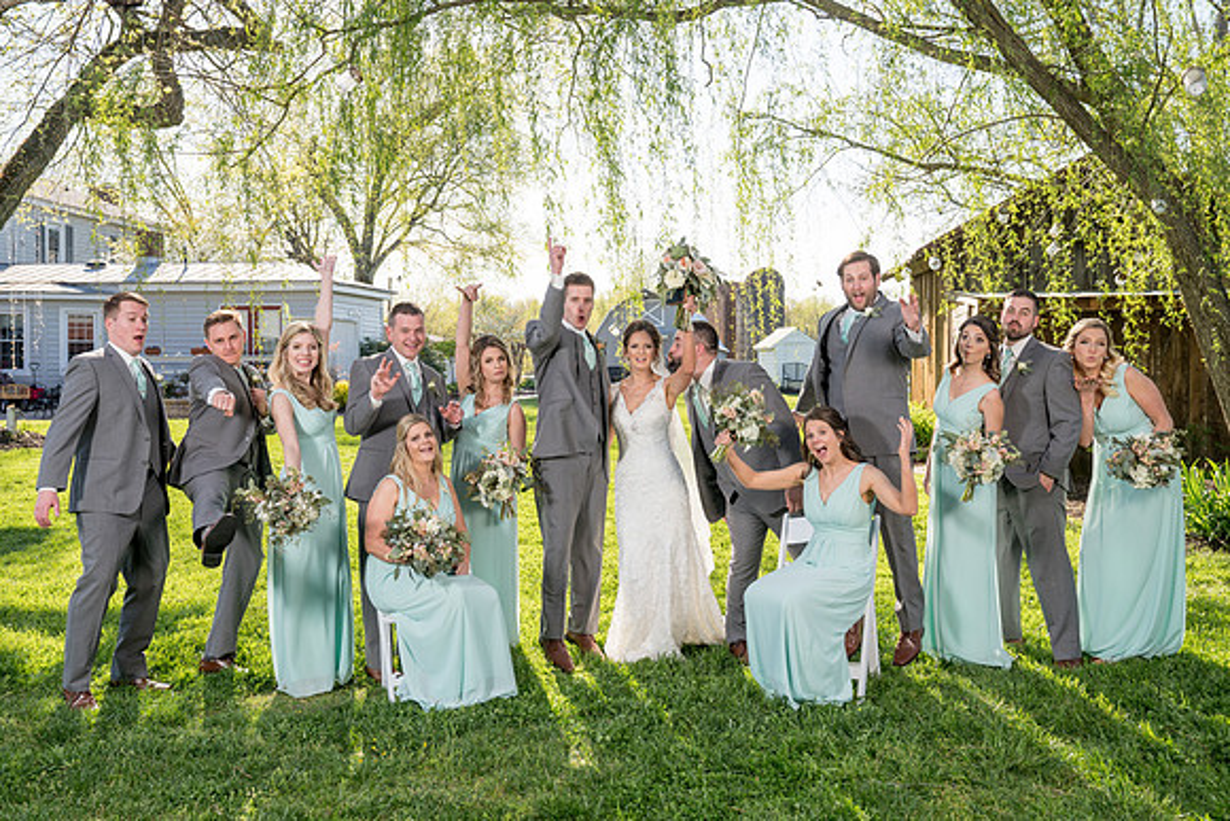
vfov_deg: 34.6
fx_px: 1316
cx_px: 590
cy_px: 394
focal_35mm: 39
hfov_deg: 50.1
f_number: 5.6
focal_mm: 37
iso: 100
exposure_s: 1/200
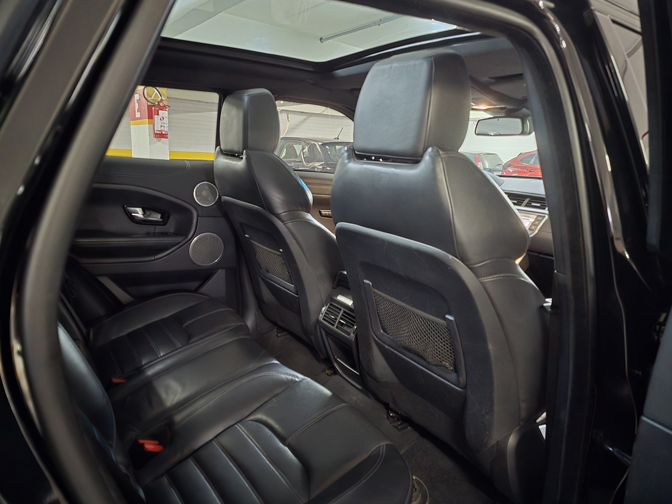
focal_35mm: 23
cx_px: 336
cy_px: 252
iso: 4000
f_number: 1.7
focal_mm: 6.3
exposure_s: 1/4
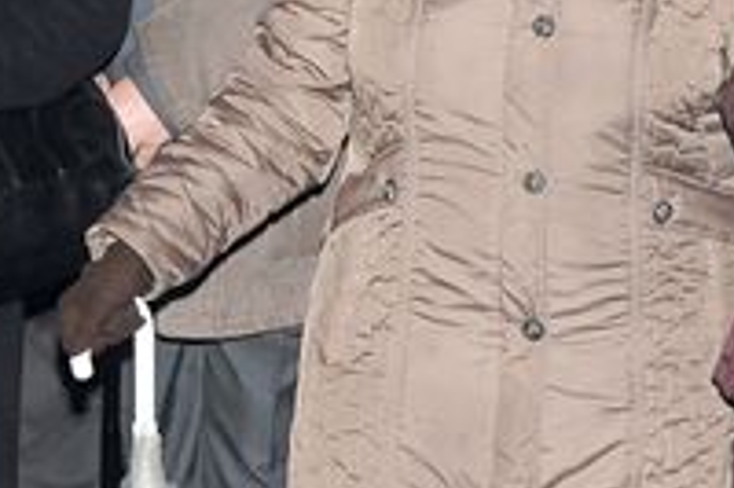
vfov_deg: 8.9
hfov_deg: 13.1
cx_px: -139
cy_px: 2
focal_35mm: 153
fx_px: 3117
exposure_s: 1/60
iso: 2500
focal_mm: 24
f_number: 8
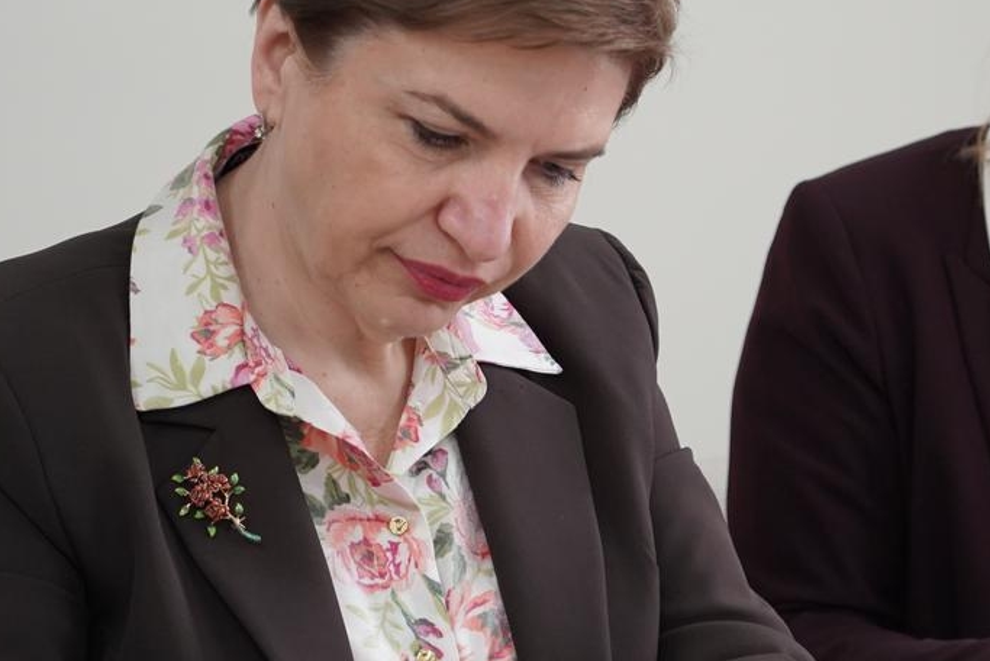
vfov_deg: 8.1
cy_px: 354
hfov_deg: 12.1
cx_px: 862
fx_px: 4649
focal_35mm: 169
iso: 1600
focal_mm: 77
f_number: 4
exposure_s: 1/160
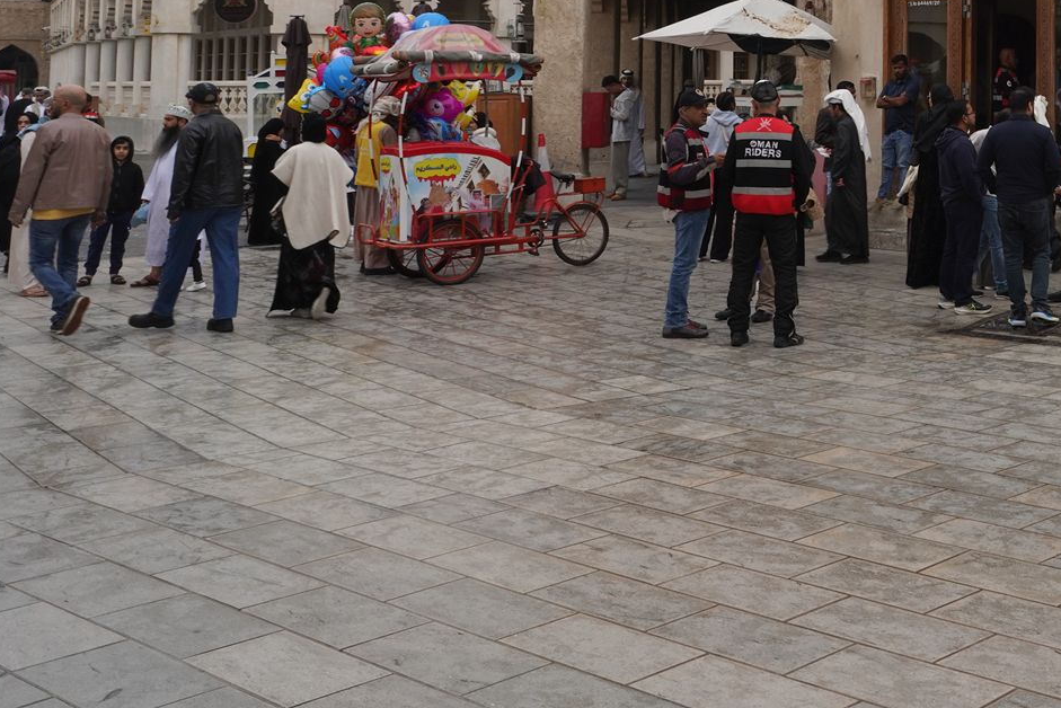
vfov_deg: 25.1
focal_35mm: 51
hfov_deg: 34.7
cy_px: -19
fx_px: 1503
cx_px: 1097
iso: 400
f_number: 16
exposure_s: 1/100
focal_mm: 24
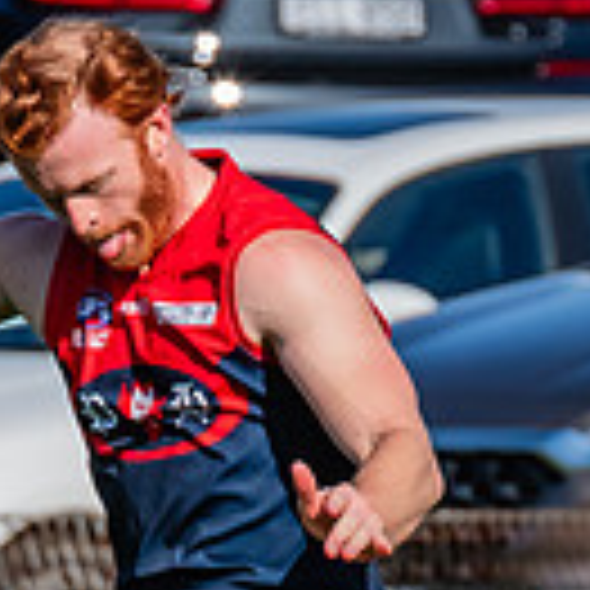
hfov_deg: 0.7
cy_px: 703
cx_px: -38
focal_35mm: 2464
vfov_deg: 0.7
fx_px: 47514
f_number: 11
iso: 800
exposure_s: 1/1600
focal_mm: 420
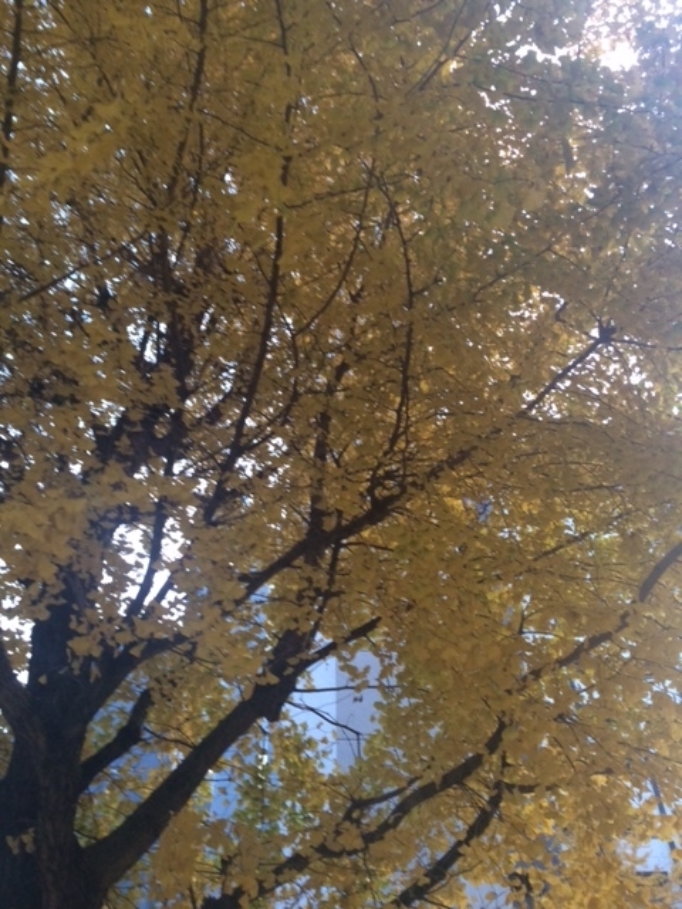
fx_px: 762
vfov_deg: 61.7
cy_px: 454
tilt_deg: +41.8
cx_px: 341
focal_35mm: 29
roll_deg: +2.0
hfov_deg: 48.2
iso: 125
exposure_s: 1/30
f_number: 2.2
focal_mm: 4.15
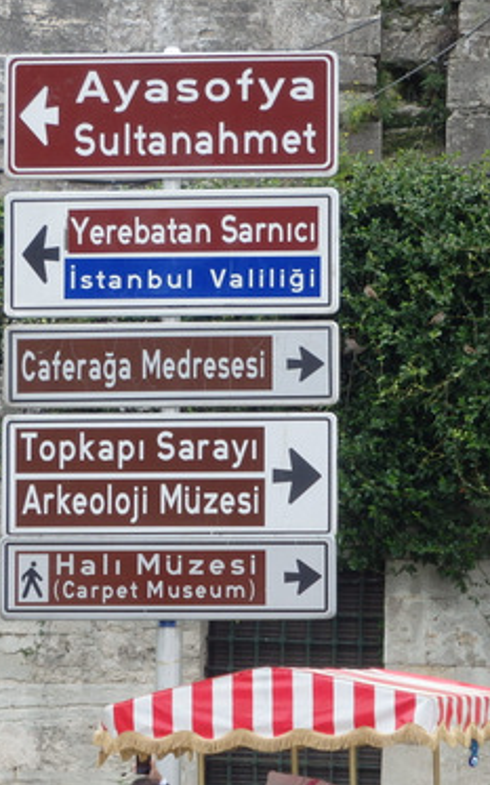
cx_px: 196
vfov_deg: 10.5
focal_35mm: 199
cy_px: 392
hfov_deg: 6.6
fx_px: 4254
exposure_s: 1/125
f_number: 5.9
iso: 200
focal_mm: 25
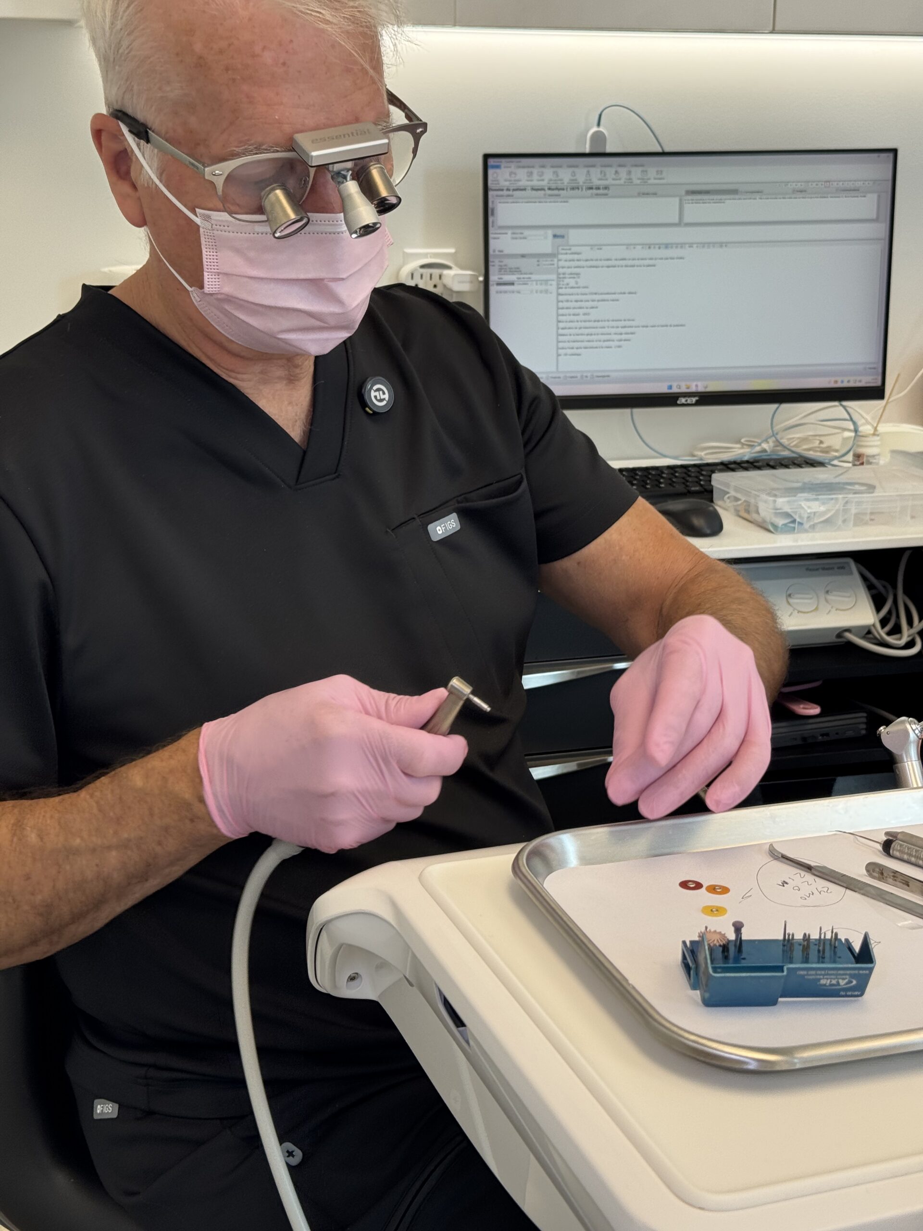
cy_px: 616
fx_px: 1706
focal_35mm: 48
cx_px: 462
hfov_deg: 30.3
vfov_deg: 39.7
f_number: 1.78
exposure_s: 1/125
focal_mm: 6.76
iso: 64
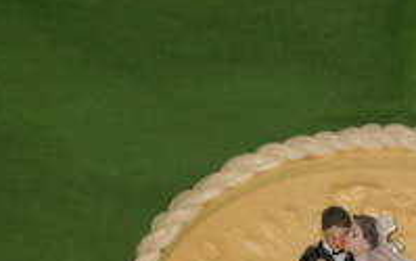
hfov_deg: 9.9
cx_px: 357
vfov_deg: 6.1
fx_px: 2396
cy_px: 493
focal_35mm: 211
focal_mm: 10.3
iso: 100
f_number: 4.2
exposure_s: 1/40
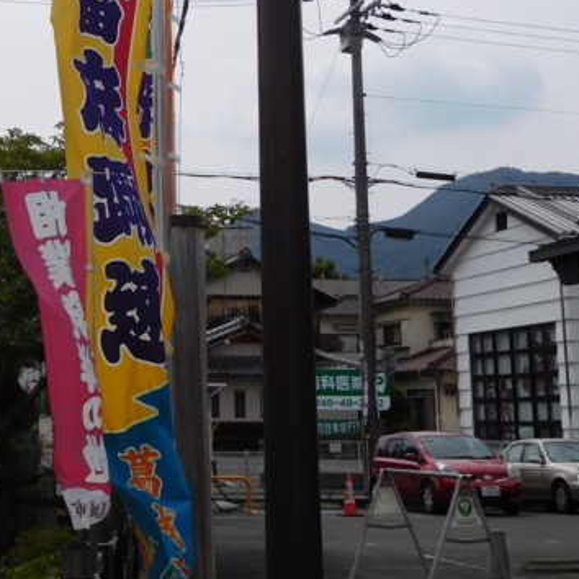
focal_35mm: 70
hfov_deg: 24.0
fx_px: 1325
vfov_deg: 24.3
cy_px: 131
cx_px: 54
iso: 125
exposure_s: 1/640
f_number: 7.6
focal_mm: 6.2
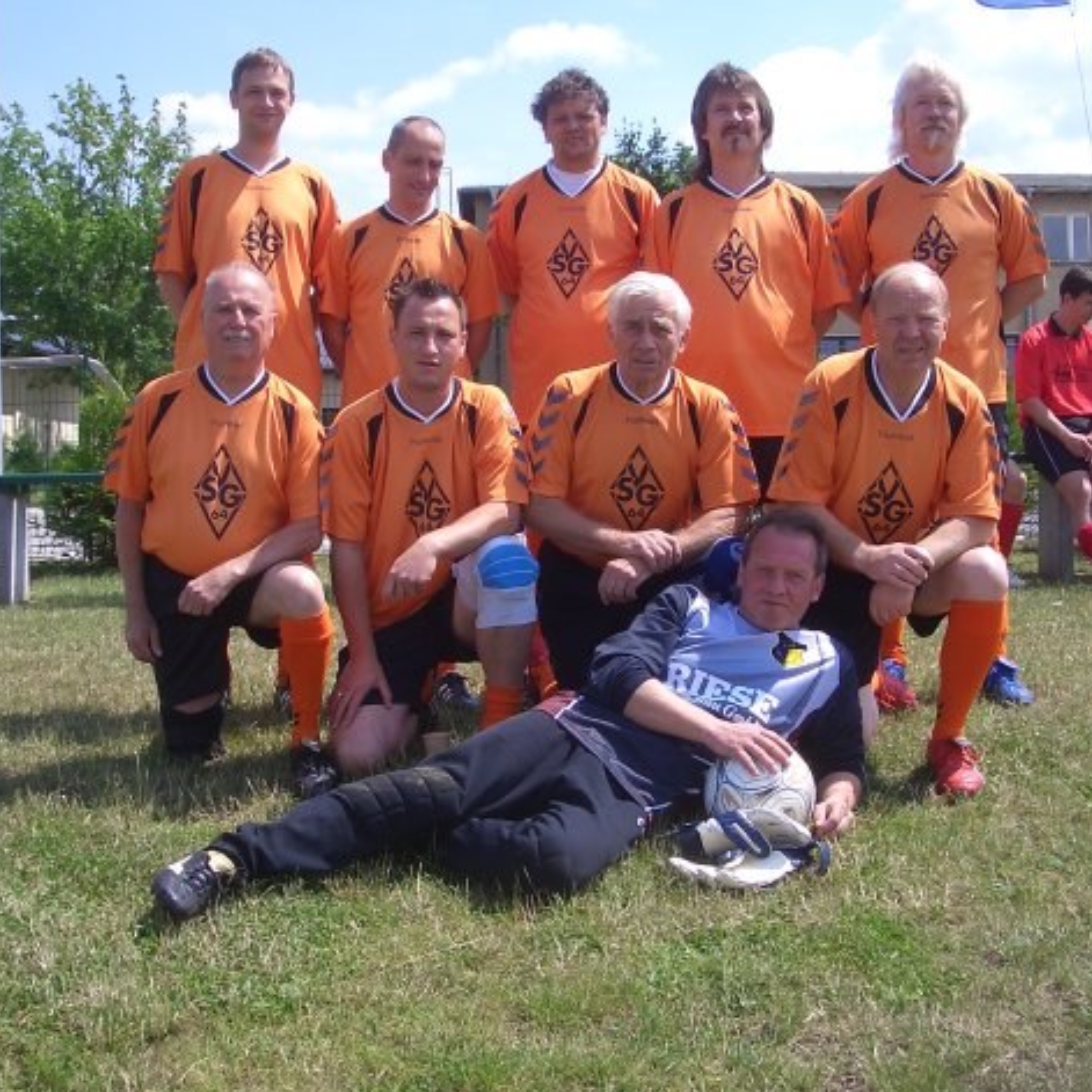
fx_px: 1499
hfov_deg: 40.0
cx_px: 505
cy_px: 554
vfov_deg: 40.0
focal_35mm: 42
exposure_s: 1/400
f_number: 4.3
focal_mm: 5.8
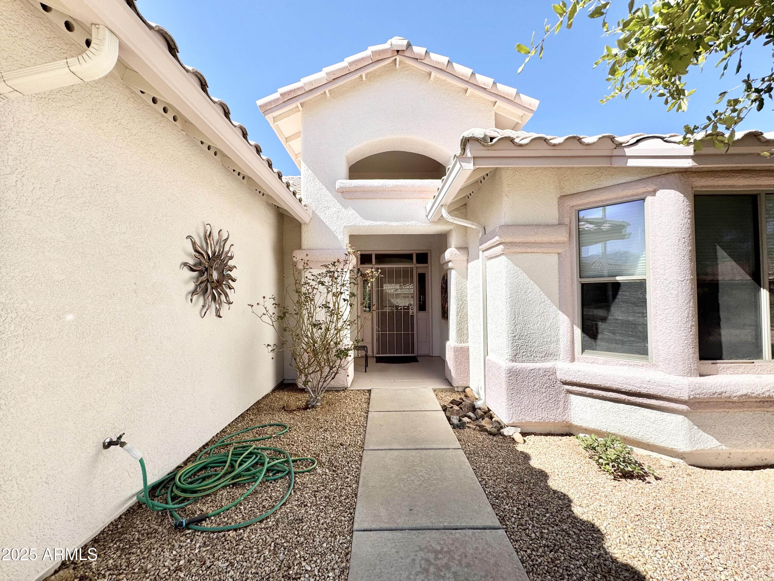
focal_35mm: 14
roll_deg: +0.2
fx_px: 313
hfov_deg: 102.1
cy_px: 290
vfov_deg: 85.7
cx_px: 387
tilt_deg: +0.9
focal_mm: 2.22
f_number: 2.2
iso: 50
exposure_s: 1/1449
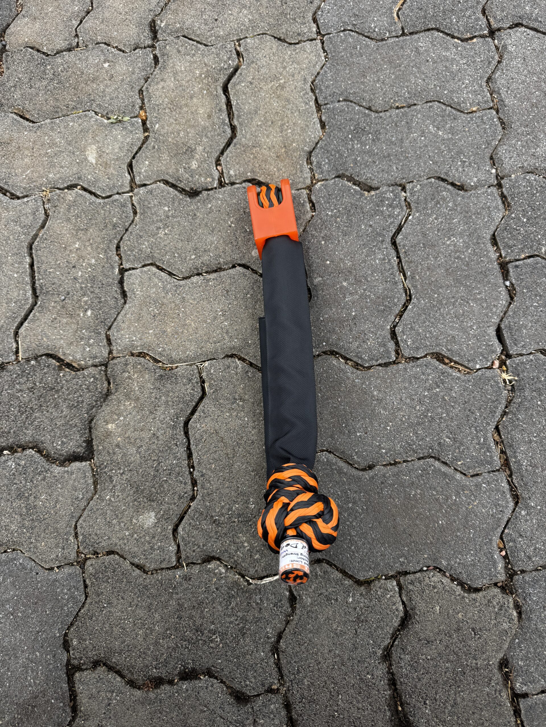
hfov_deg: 56.8
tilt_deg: -67.3
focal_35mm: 24
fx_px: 505
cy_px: 364
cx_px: 273
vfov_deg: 71.6
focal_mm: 6.76
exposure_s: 1/535
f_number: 1.78
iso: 80
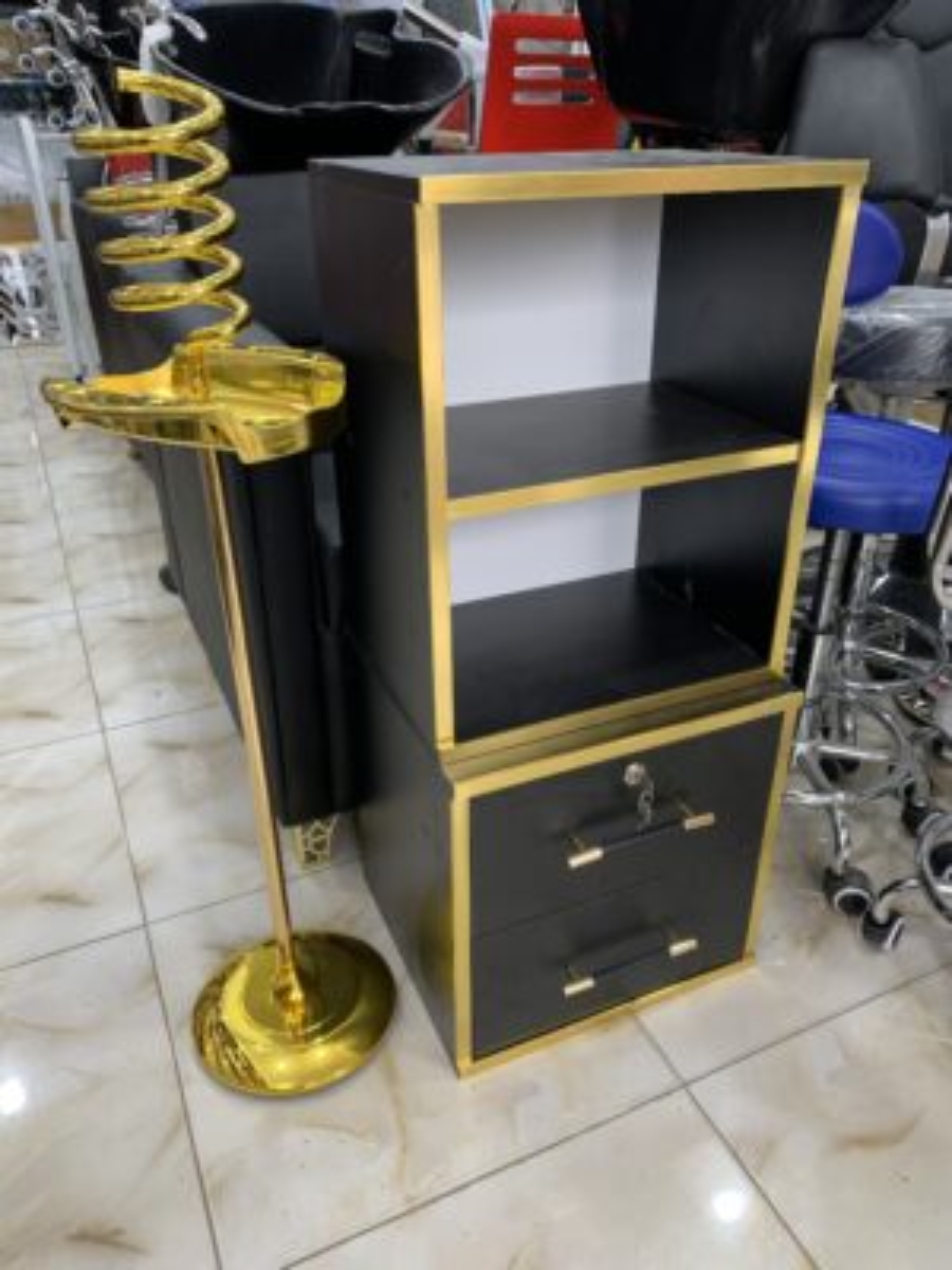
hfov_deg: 53.1
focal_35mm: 26
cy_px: 635
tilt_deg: -27.4
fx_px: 953
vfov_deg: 67.3
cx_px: 476
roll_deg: -0.3
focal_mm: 4.25
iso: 100
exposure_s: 1/80
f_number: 1.8
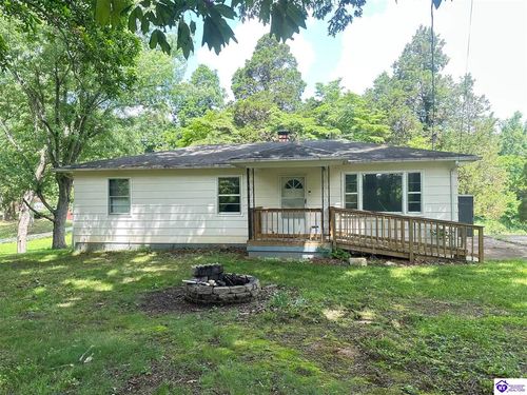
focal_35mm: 24
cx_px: 264
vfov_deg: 56.8
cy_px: 198
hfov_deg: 71.6
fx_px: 365
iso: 80
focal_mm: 6.86
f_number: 1.78
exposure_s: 1/271
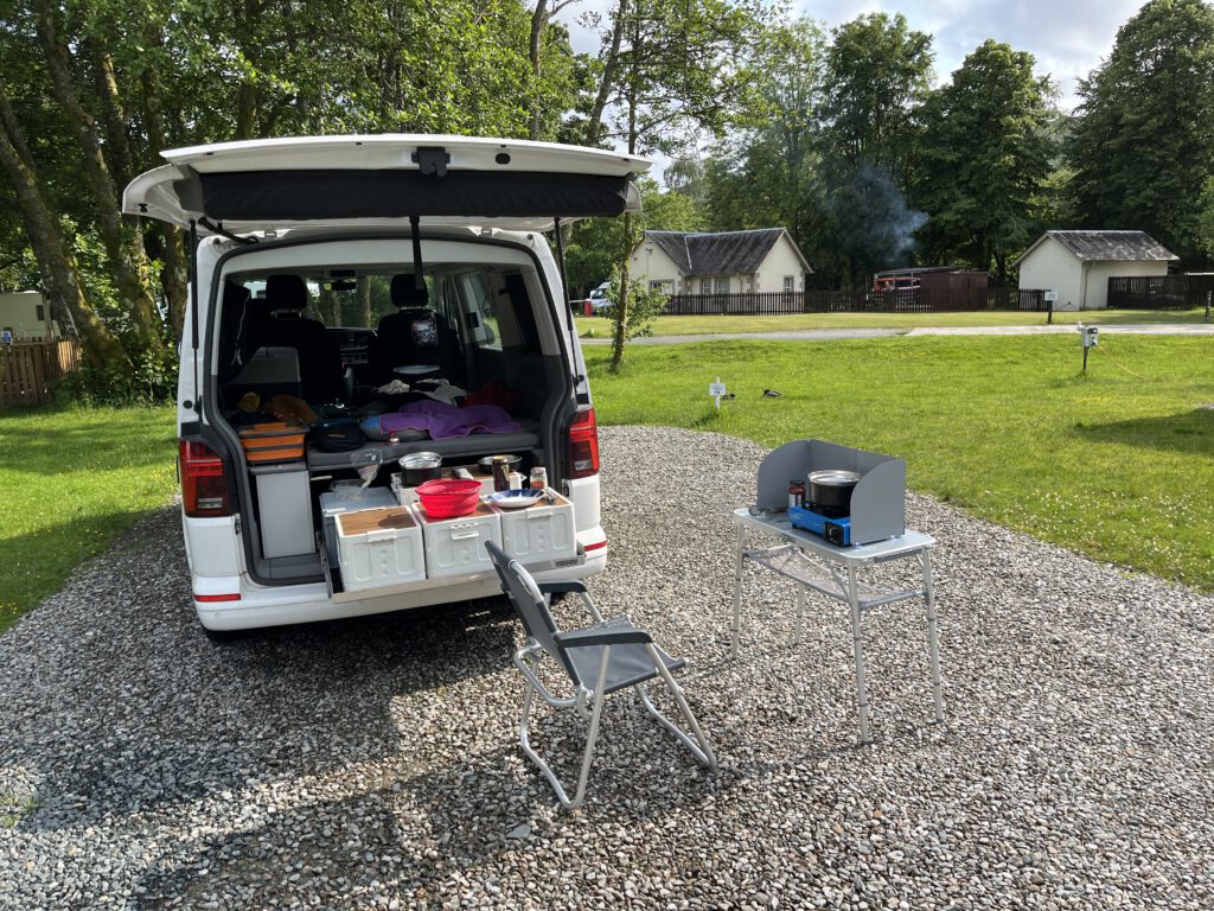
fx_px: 912
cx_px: 607
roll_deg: +2.9
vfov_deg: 53.1
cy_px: 456
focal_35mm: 26
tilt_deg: -10.9
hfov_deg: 67.3
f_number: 1.6
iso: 50
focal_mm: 5.1
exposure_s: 1/1580
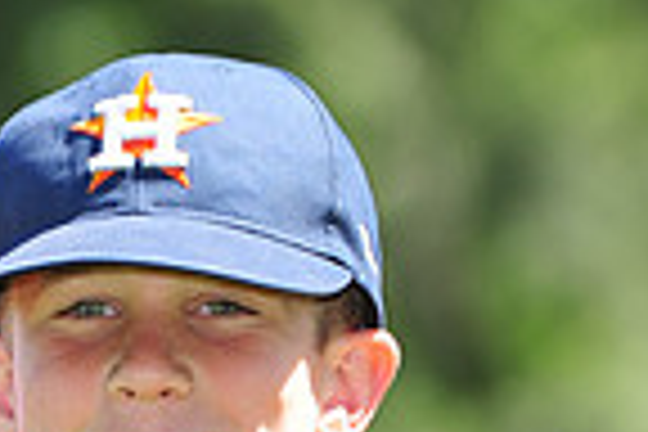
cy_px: 540
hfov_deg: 3.3
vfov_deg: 2.2
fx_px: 11267
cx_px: -14
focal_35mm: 626
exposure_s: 1/640
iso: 200
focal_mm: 155
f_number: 4.5
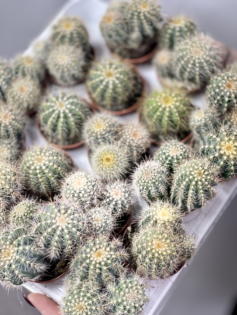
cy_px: 158
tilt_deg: -45.3
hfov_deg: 22.9
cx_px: 118
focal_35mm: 64
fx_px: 584
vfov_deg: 30.3
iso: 320
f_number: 2.2
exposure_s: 1/40
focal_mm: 7.5
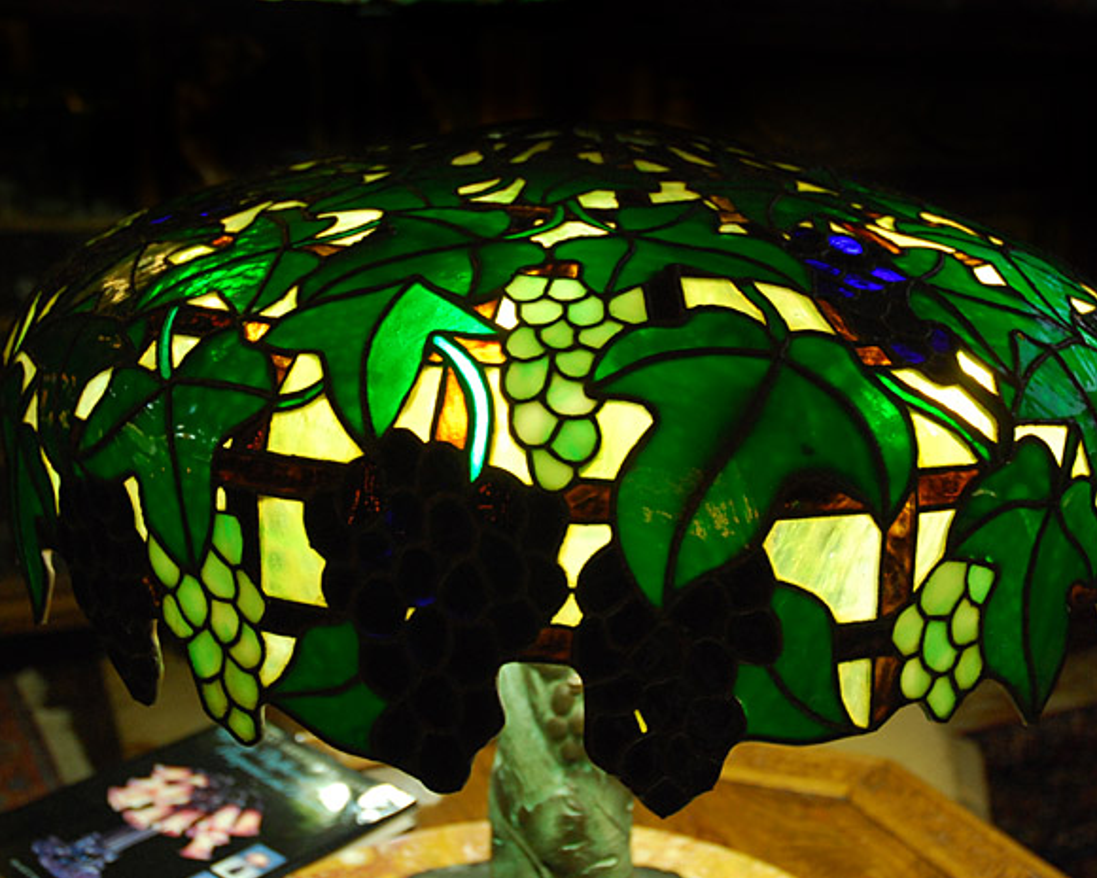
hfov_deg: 43.3
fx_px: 1382
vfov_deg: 35.2
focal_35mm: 43
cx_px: 569
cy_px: 442
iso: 1000
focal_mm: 25
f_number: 3.8
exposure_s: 1/40
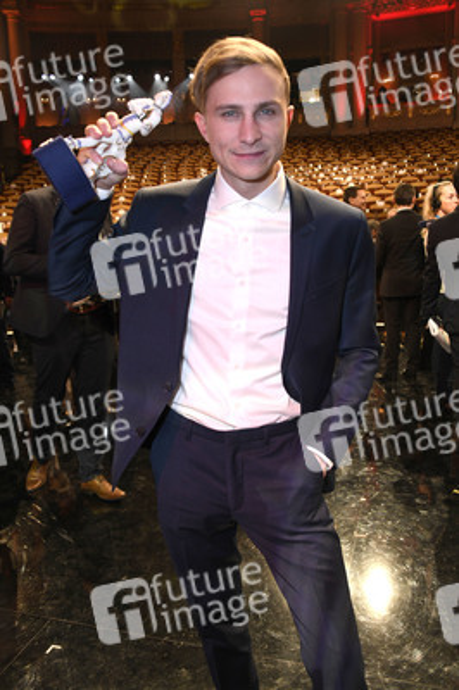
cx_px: 230
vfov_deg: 58.8
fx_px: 613
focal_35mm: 32
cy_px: 345
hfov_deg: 41.0
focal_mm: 32
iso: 1600
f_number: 6.3
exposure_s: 1/100
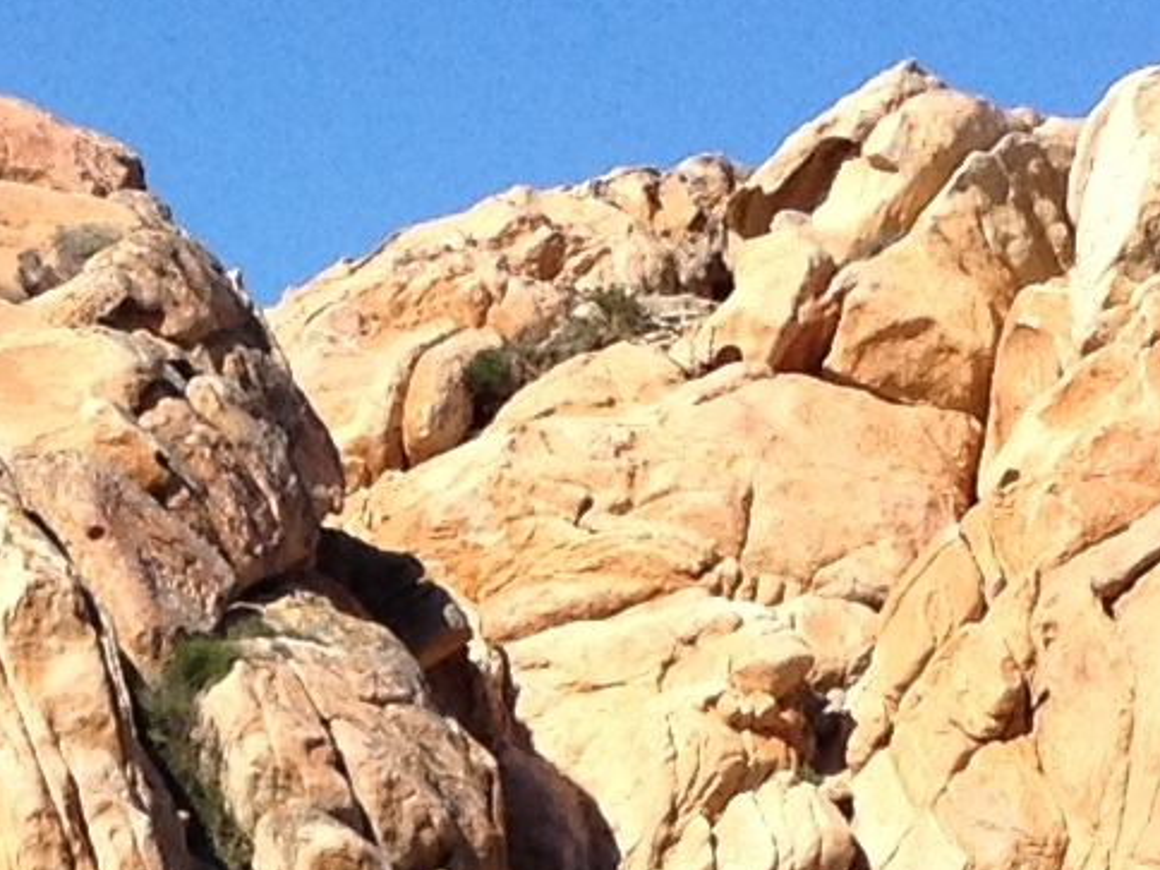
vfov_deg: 6.2
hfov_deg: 8.4
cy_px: 1345
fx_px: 7908
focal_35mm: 236
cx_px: 189
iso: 64
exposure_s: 1/1783
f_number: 2.4
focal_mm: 4.28
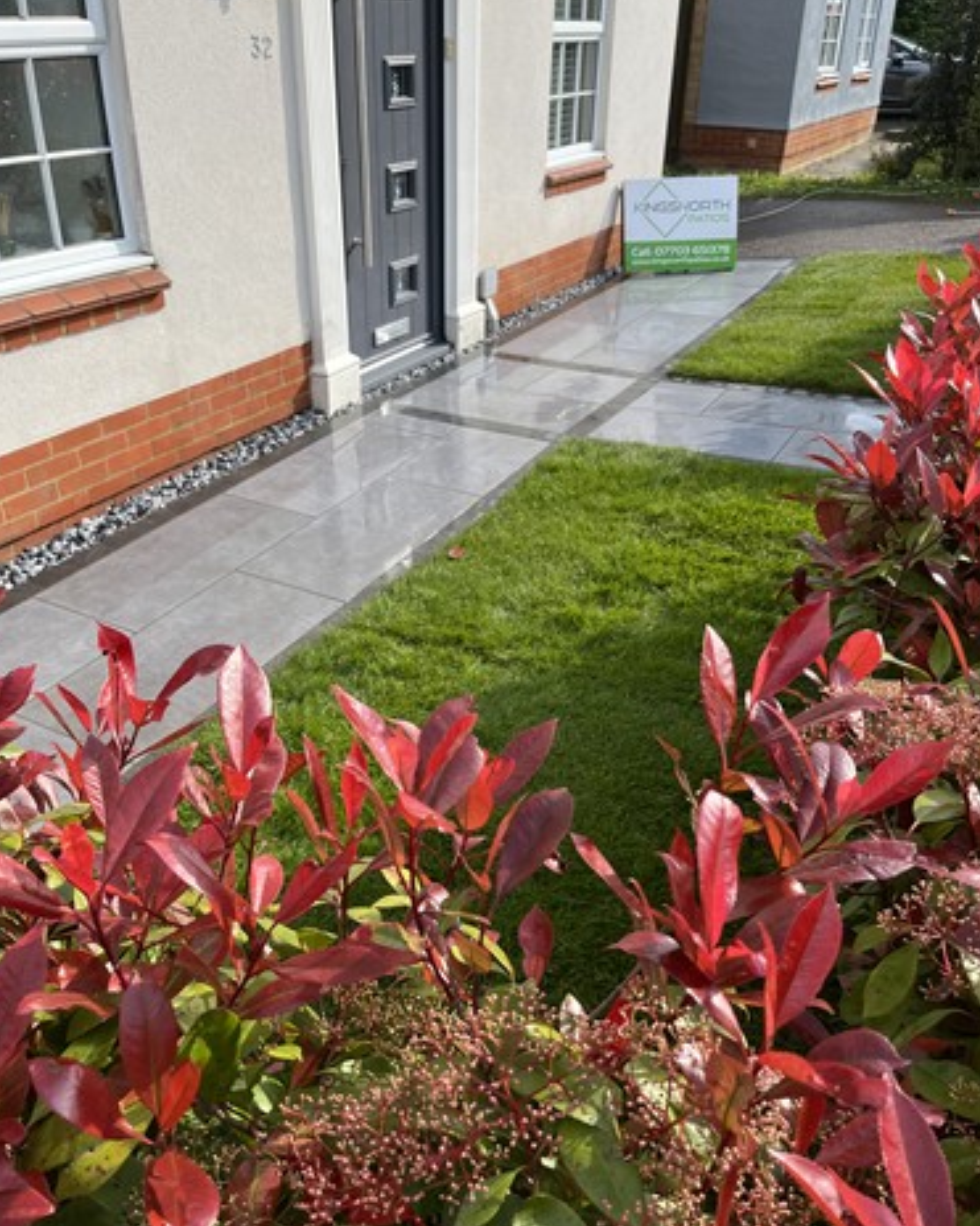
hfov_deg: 51.5
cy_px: 616
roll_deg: -1.1
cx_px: 489
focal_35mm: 28
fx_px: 1015
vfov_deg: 62.2
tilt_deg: -30.3
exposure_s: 1/1695
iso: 50
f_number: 1.6
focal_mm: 5.1
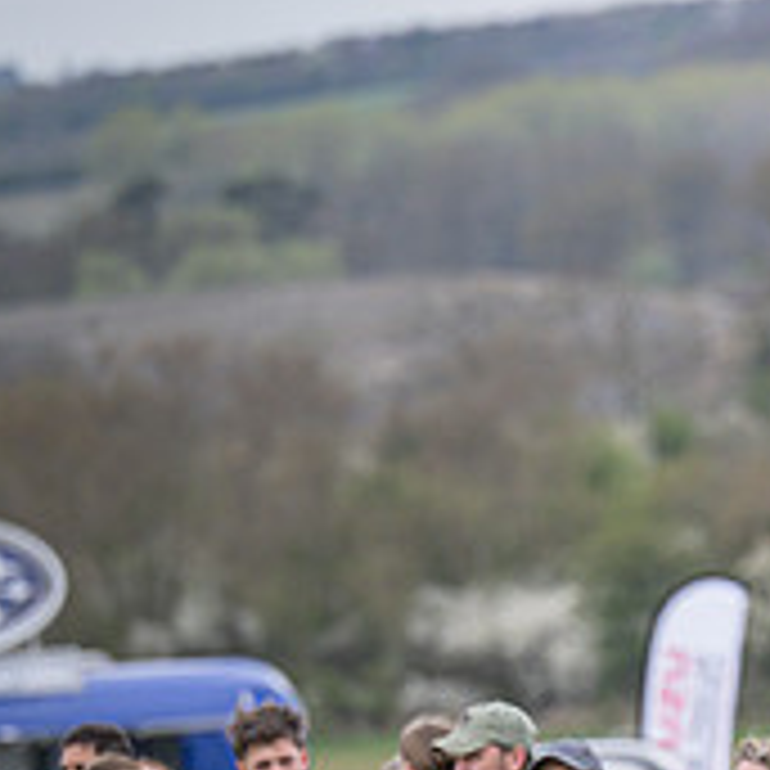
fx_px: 17944
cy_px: 891
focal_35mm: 713
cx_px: 1165
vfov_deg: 2.5
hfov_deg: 2.5
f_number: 4
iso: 400
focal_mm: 200
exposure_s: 1/1000
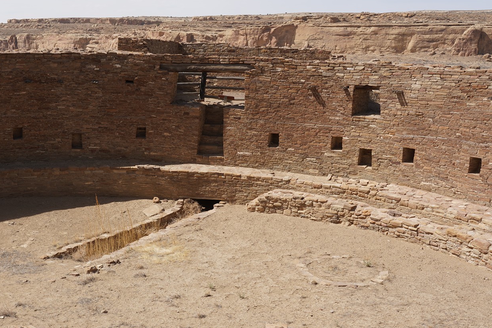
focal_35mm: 47
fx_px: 642
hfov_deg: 40.8
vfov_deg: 28.5
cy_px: 216
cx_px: 129
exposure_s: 1/100
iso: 100
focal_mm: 29
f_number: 14
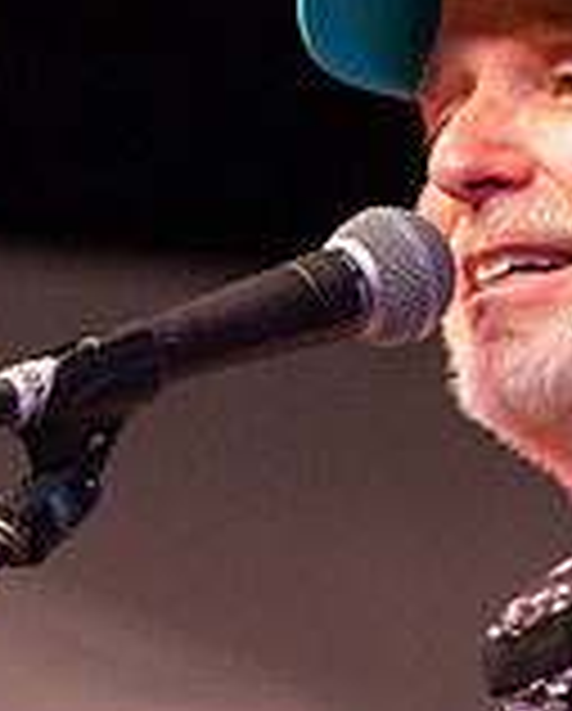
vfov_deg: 2.3
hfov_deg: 1.9
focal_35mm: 822
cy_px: 651
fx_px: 17344
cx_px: 786
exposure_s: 1/160
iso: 2000
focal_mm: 195
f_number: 5
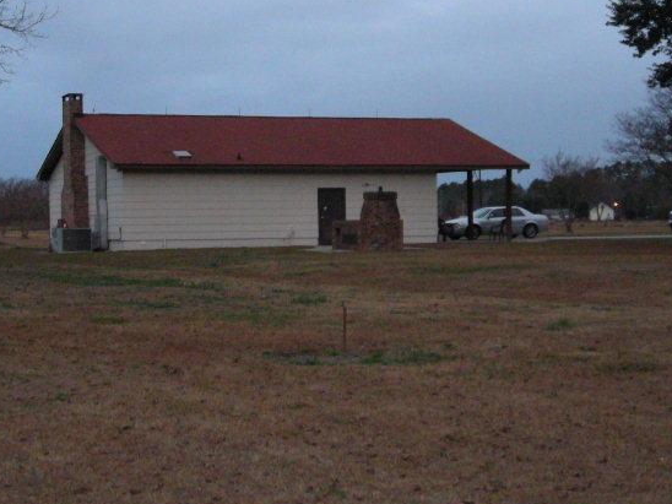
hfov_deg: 27.4
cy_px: 189
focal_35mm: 71
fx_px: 1378
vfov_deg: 20.7
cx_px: 283
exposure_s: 1/60
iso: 220
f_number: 3.2
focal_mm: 6.3
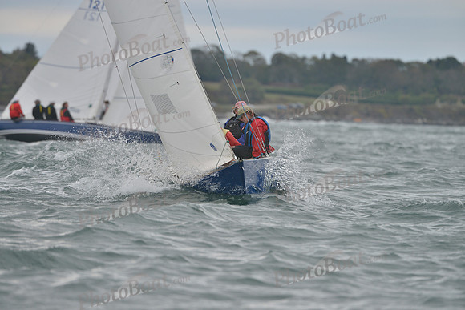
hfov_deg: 6.6
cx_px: 232
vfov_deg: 4.4
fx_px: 4005
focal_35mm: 310
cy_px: 155
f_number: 5.6
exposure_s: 1/1000
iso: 400
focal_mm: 310
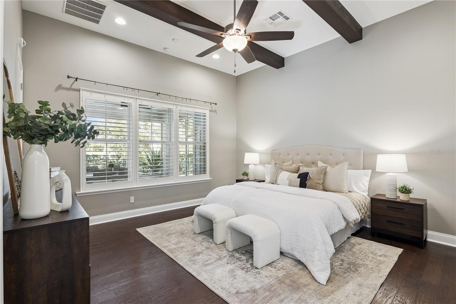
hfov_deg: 96.7
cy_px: 152
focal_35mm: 16
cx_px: 228
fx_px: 203
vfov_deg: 73.7
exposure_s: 1/15
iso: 800
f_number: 10
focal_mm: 16
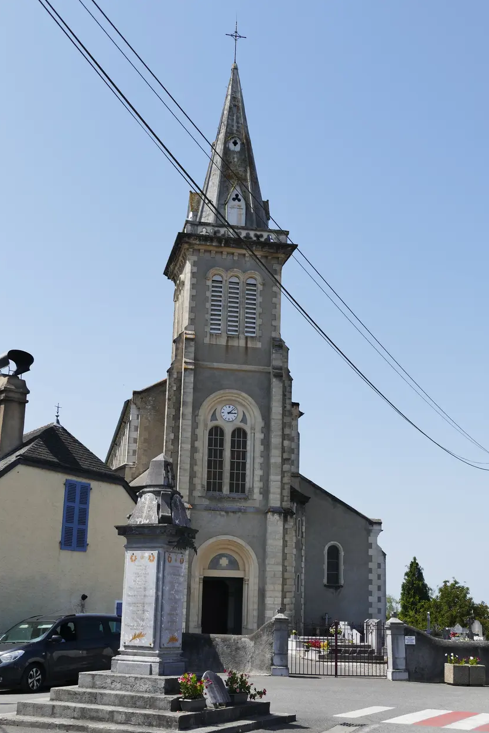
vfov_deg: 42.7
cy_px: 373
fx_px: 937
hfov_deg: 29.3
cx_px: 246
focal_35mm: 46
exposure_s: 1/1600
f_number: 4
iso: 125
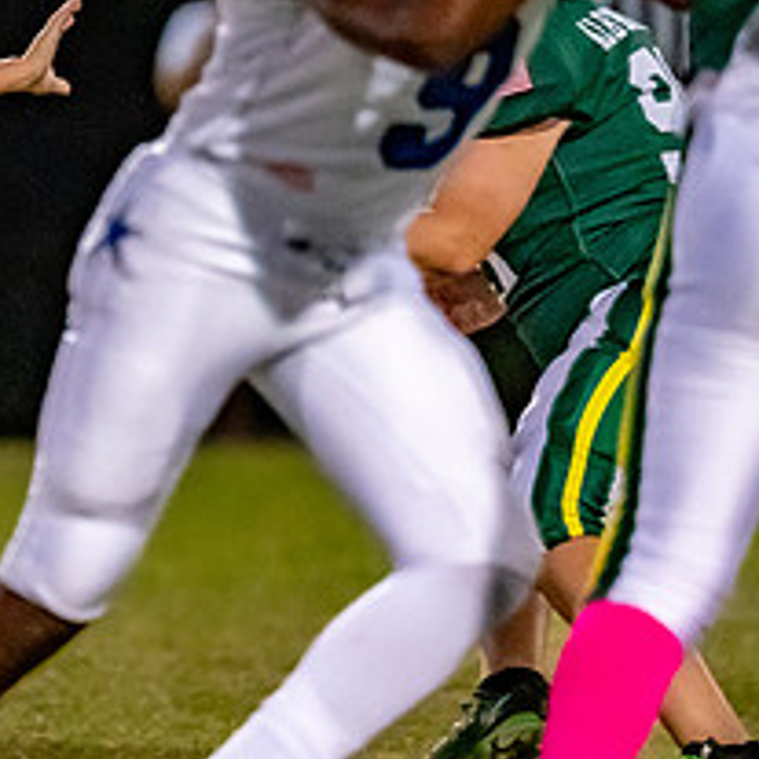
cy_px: 290
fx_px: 17017
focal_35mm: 686
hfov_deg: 2.6
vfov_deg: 2.6
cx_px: -144
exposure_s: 1/1000
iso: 4000
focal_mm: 200
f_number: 2.8
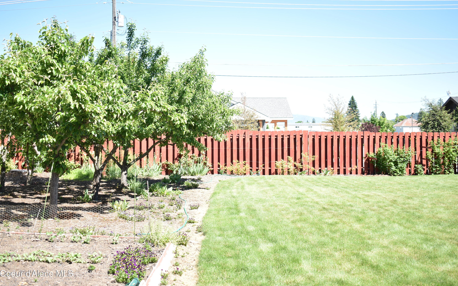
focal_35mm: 40
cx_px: 229
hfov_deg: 49.3
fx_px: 499
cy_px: 134
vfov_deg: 32.0
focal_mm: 26
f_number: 4
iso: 100
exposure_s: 1/200
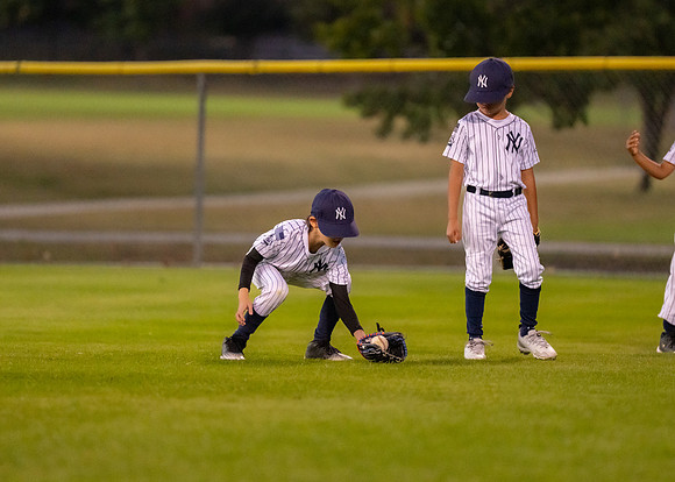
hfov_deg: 7.0
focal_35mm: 288
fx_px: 5519
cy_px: 230
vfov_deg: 5.0
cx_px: 348
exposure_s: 1/1000
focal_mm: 200
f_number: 2.8
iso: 4000
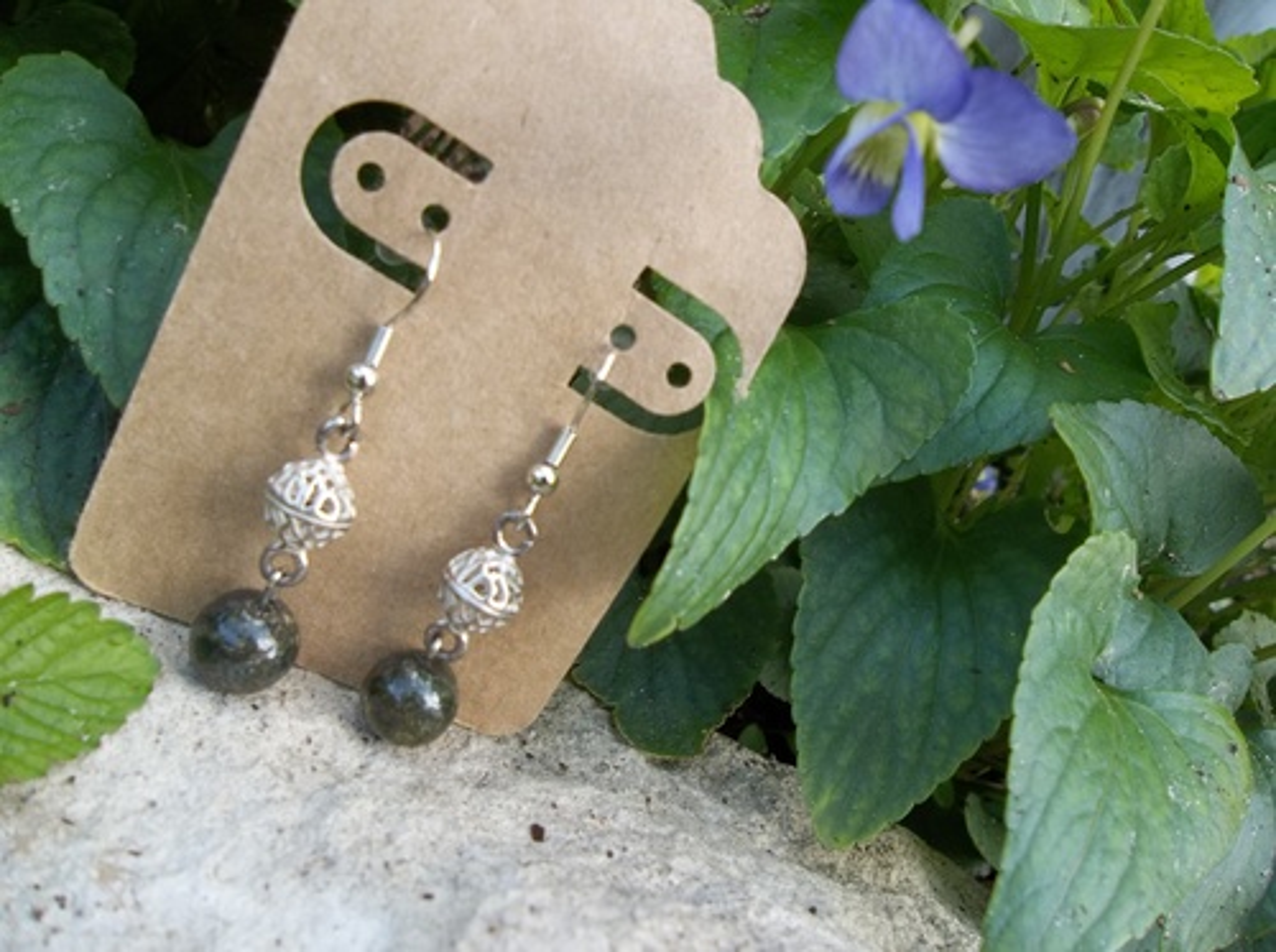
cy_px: 476
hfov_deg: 65.4
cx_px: 638
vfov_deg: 51.2
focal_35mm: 27
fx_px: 993
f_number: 3.5
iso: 80
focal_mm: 4.9
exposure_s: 1/100
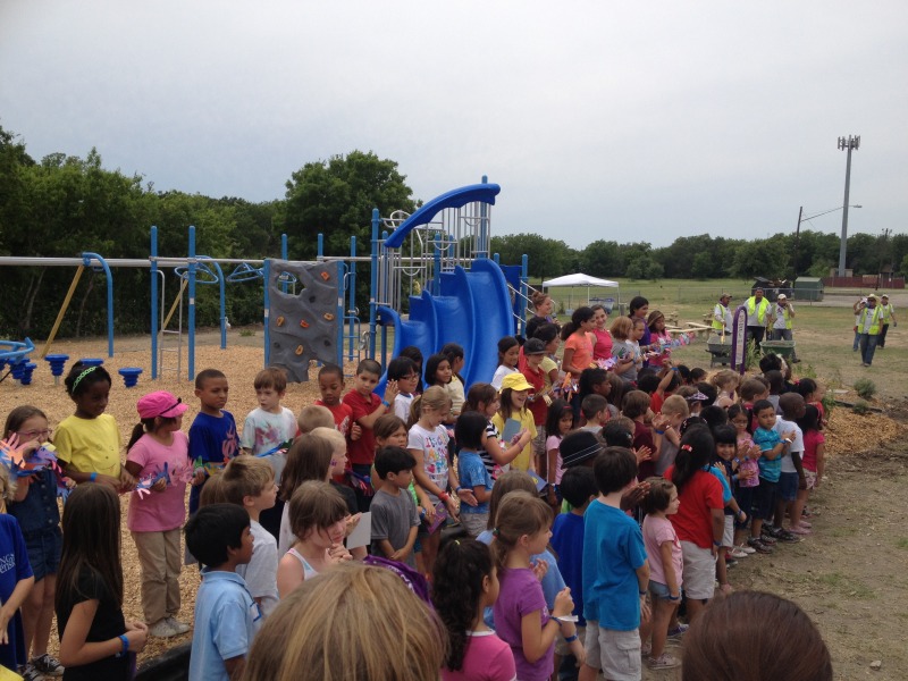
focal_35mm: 35
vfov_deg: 40.7
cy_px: 340
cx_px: 454
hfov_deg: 52.6
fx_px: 918
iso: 50
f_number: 2.4
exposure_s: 1/1842
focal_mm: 4.28
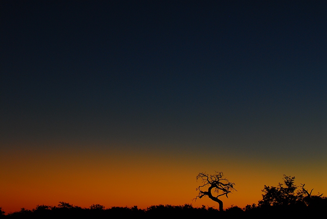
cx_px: 164
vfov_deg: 13.1
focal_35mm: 105
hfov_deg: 19.4
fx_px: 955
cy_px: 110
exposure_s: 1/40
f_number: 4
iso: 400
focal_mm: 70
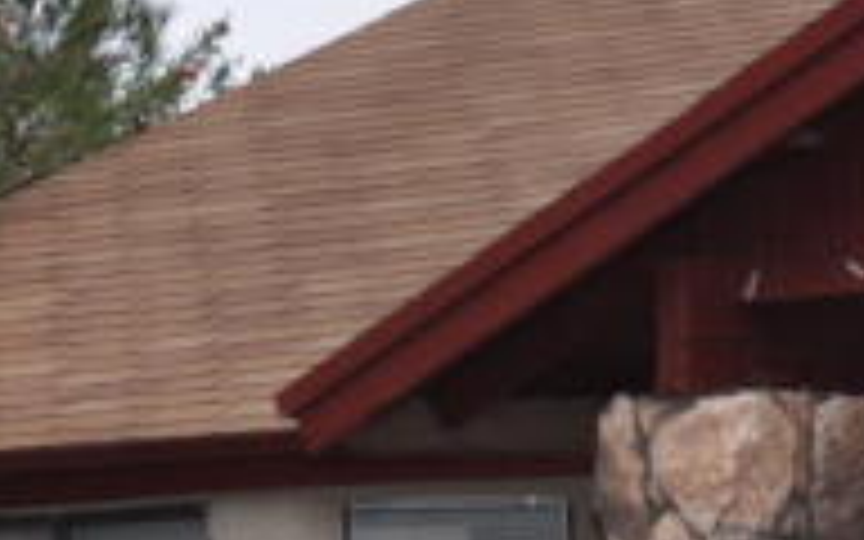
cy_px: 774
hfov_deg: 8.2
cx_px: 256
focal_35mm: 257
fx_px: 6052
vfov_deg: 5.1
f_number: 5.6
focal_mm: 28
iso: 280
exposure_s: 1/125
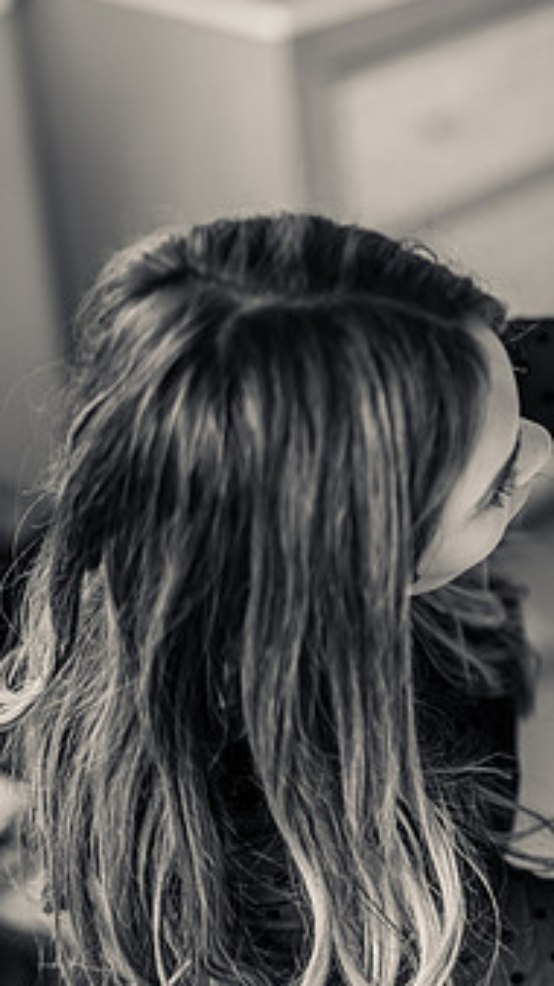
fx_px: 2352
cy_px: 532
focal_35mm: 90
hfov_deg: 12.7
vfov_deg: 23.7
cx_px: 840
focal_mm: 50
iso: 200
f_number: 1.4
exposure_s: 1/250
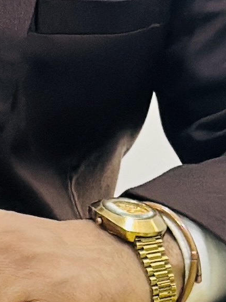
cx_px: -194
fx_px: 2918
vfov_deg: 5.9
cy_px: -27
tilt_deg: -4.1
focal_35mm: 335
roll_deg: +0.1
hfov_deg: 4.4
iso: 160
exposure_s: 1/50
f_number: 1.78
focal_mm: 6.86
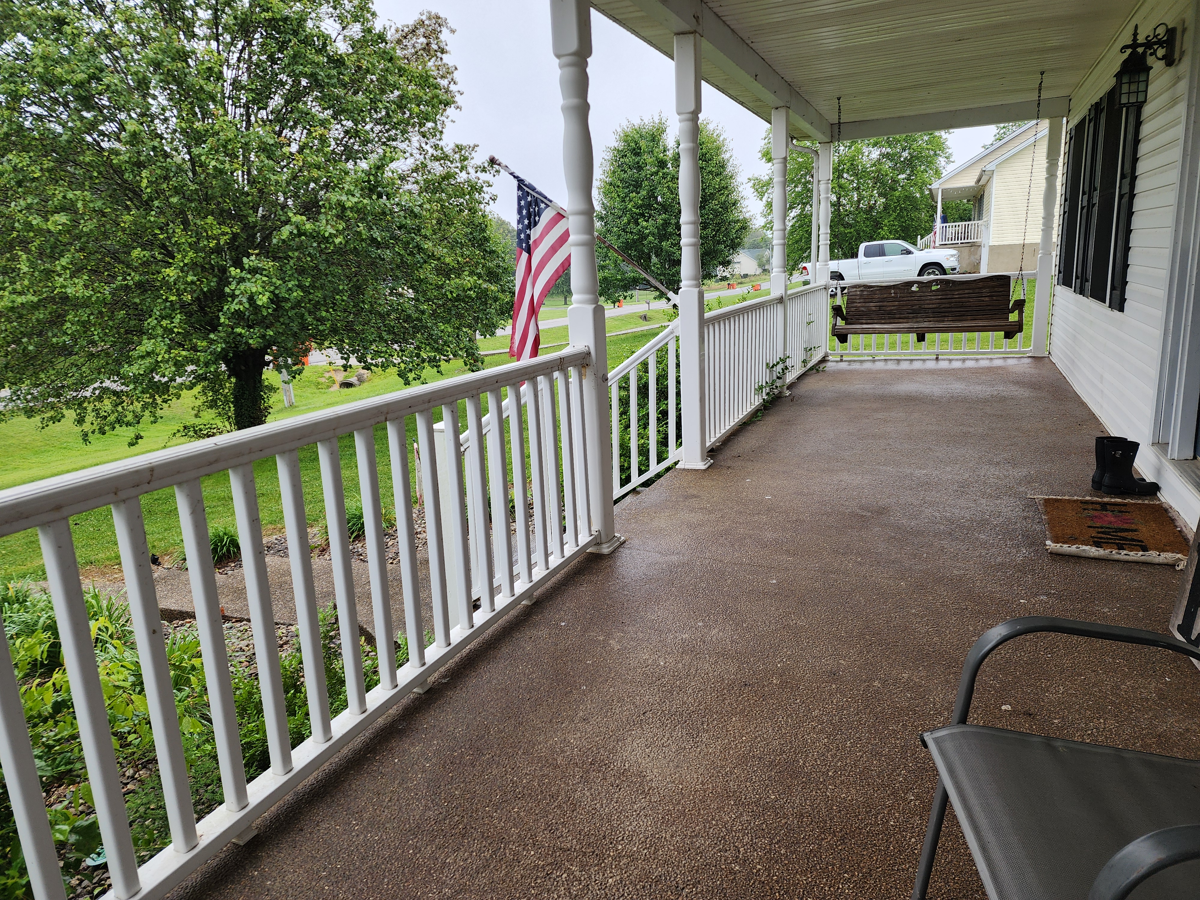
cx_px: 600
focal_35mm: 23
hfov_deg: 73.9
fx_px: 797
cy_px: 450
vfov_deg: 58.9
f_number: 1.8
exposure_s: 1/180
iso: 50
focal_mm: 6.4
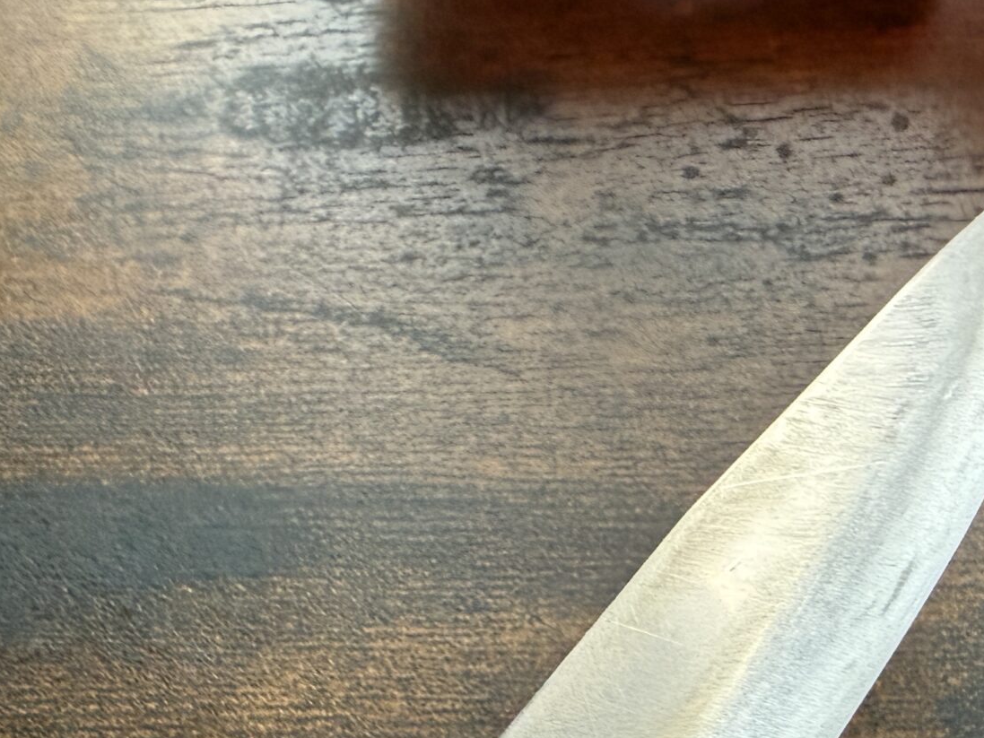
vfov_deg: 25.5
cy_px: 628
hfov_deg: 33.5
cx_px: 771
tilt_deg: -62.6
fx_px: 1592
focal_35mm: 56
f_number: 2.2
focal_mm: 2.22
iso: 320
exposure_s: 1/97
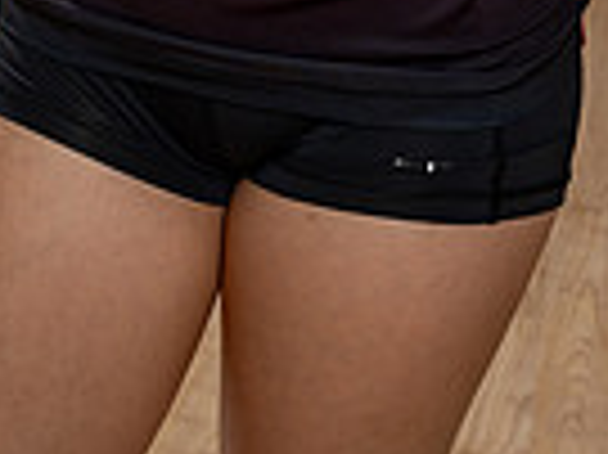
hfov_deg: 15.8
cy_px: -535
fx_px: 2194
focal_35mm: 125
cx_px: 293
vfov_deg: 10.6
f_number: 8
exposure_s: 1/250
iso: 100
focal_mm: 39
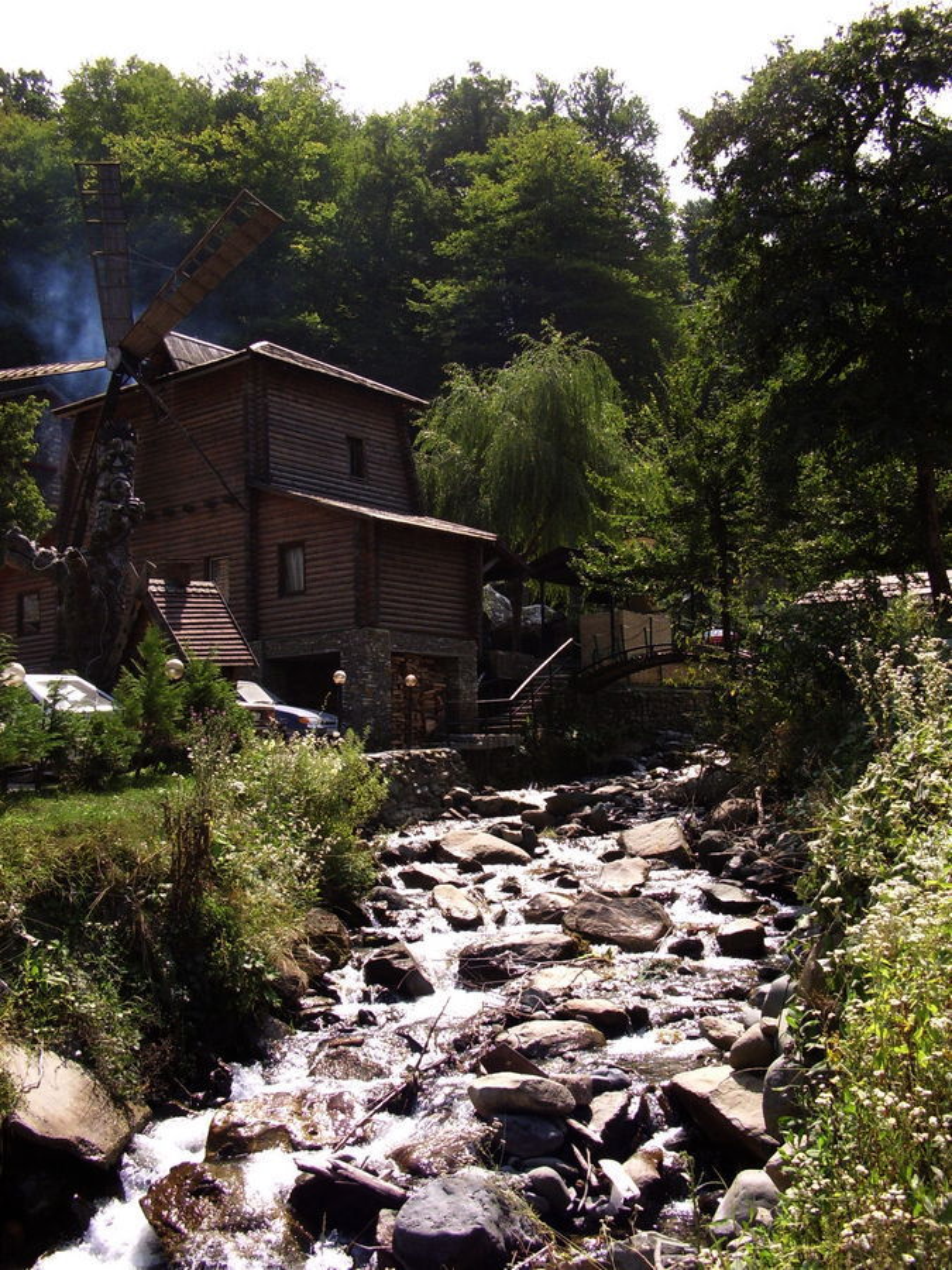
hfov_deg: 46.8
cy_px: 635
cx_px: 476
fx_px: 1100
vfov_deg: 60.0
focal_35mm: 30
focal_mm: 5.8
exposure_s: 1/1000
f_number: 4.1
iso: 200
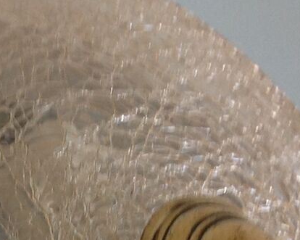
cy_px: 413
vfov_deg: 9.0
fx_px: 1465
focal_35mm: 165
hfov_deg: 11.4
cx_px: -91
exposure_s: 1/15
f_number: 2.4
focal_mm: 4.28
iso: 64
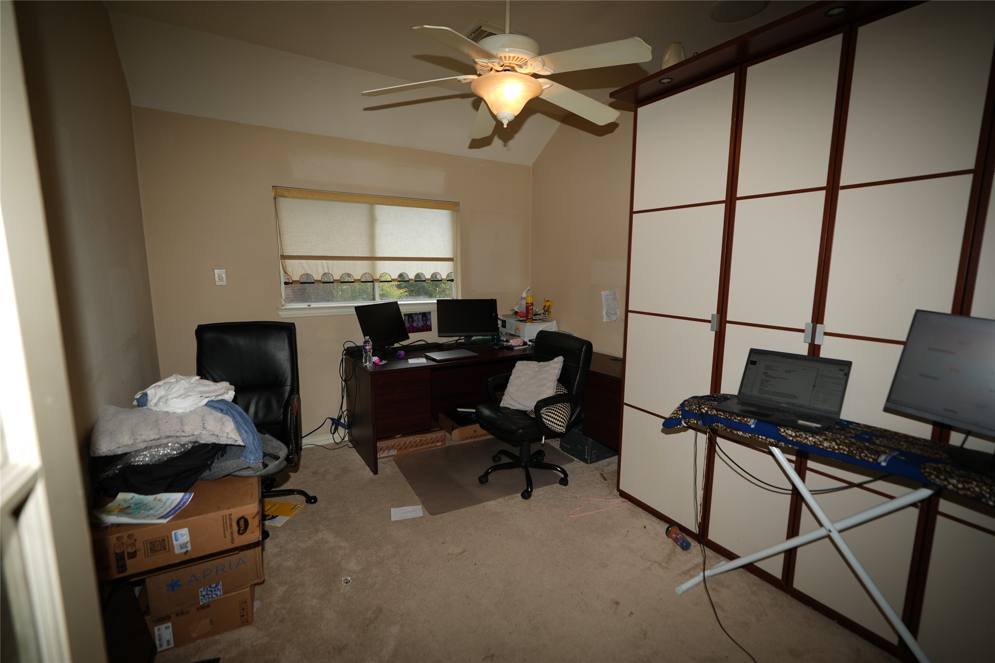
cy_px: 332
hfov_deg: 96.7
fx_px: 442
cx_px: 498
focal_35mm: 16
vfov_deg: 73.7
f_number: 2.8
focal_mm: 16
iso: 50
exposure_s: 1/60
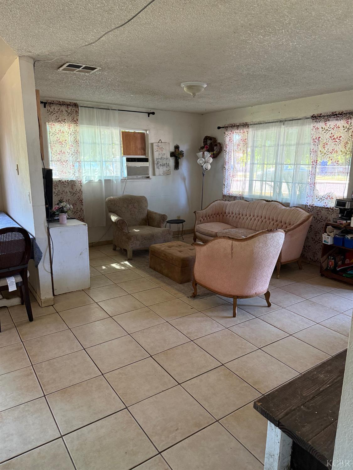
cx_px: 176
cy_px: 235
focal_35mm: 24
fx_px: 326
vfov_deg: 71.6
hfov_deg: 56.8
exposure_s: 1/60
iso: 400
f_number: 1.78
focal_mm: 6.76
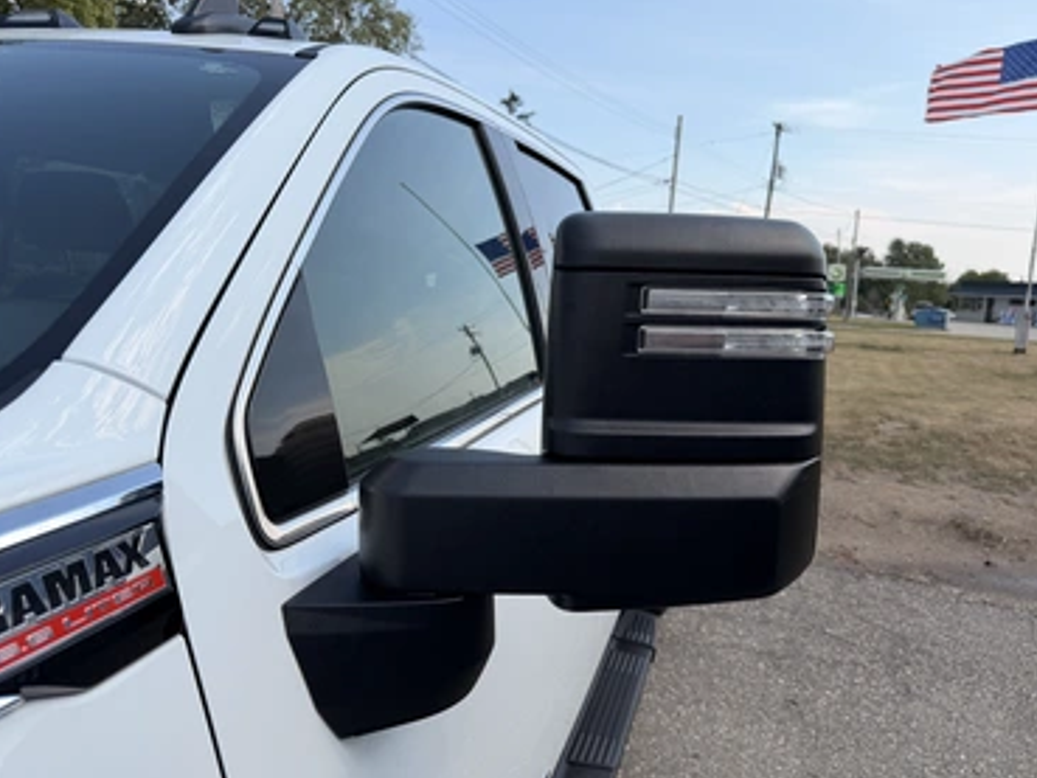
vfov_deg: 53.1
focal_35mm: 26
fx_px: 779
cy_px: 390
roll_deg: -1.2
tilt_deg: -9.3
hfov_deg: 67.3
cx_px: 520
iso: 80
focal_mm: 6.76
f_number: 1.78
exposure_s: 1/3953
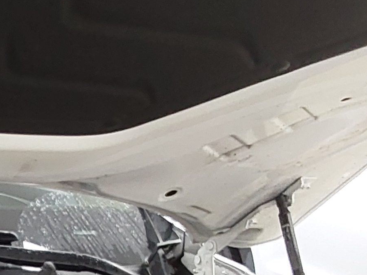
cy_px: 351
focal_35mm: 102
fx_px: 1081
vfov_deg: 14.0
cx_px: -145
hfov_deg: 17.7
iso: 200
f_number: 1.9
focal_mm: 2.91
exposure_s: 1/60
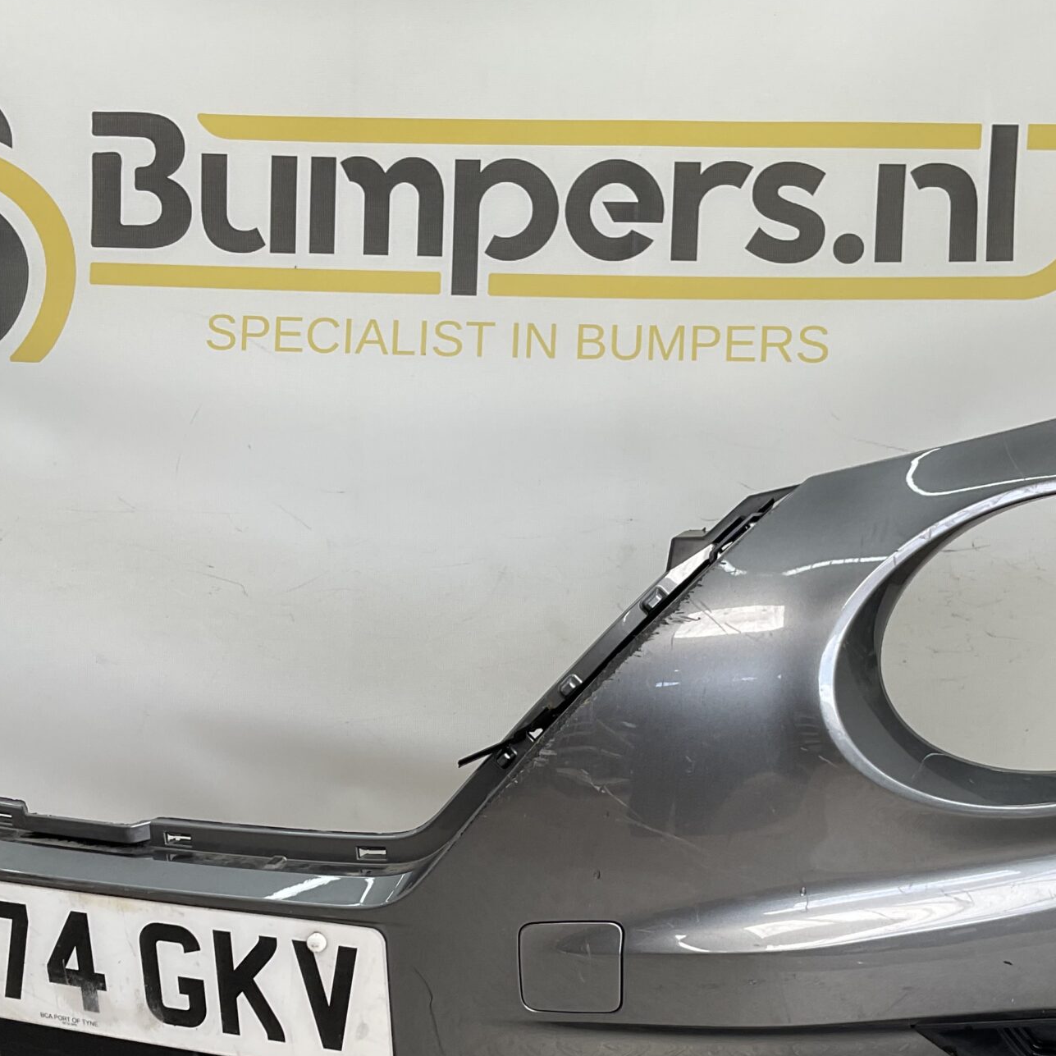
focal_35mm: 51
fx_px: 1760
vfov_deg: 33.1
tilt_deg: -6.8
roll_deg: -3.2
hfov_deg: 33.4
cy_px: 710
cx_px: 531
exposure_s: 1/151
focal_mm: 3
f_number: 1.8
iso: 16
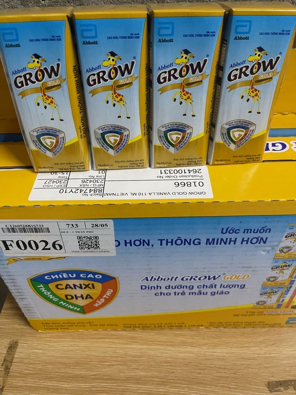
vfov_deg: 69.4
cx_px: 148
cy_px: 198
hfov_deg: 54.9
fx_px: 285
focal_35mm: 25
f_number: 1.6
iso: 500
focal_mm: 5.1
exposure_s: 1/55
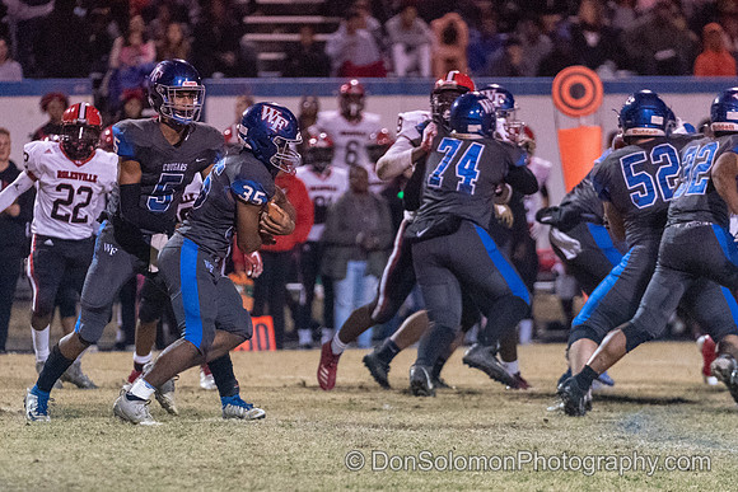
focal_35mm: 358
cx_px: 305
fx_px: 7338
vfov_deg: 3.8
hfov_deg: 5.8
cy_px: 253
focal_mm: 198
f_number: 2.8
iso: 8000
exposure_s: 1/800
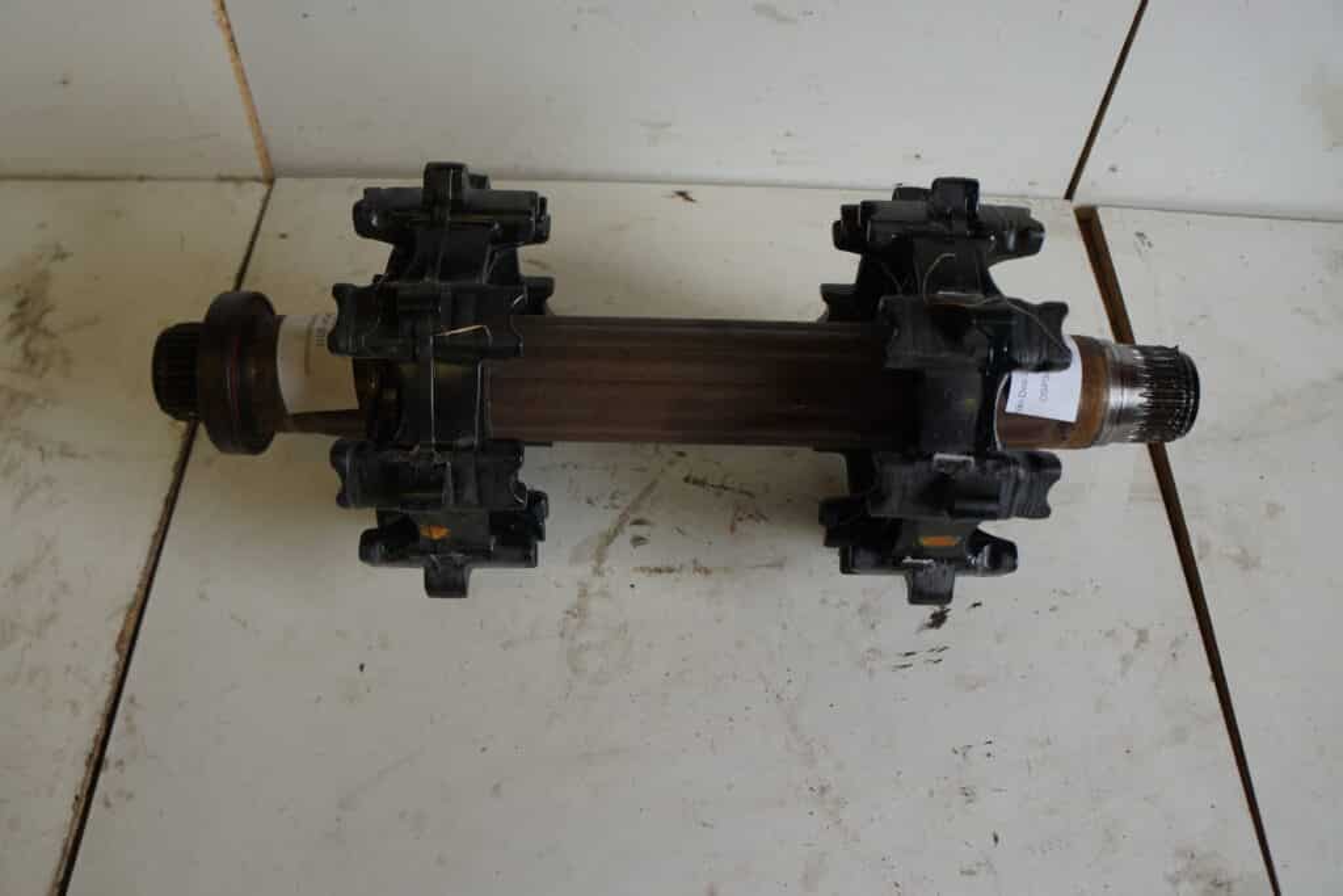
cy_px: 448
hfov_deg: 67.4
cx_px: 672
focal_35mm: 27
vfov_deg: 47.9
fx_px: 1007
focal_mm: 18
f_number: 4.5
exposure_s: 1/80
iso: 400
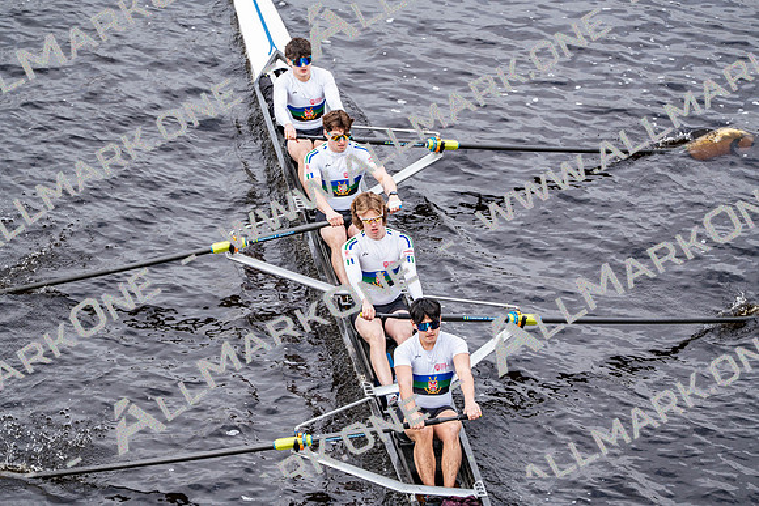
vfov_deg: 6.9
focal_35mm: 200
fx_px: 4217
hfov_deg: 10.3
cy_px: 253
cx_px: 380
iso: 400
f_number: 2.8
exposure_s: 1/2000
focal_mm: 200
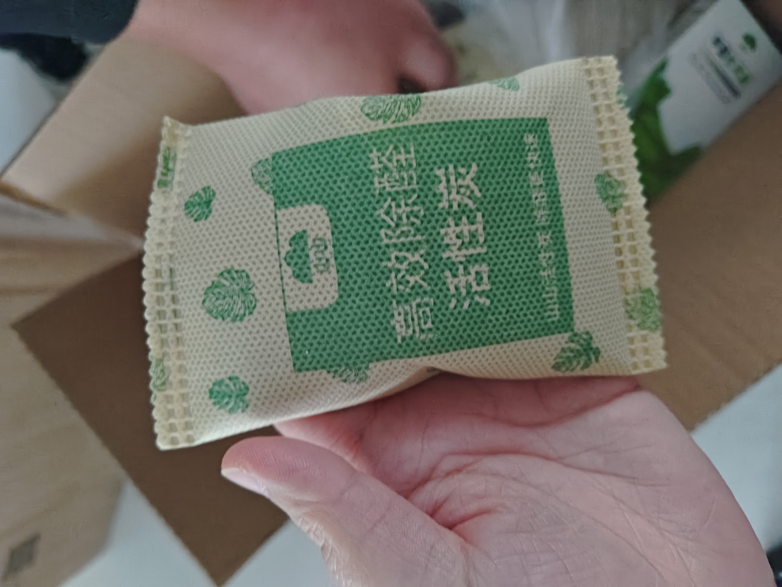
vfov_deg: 58.9
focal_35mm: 23
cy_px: 294
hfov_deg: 73.9
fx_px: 520
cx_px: 391
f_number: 1.88
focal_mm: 5.56
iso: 8721
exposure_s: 1/177
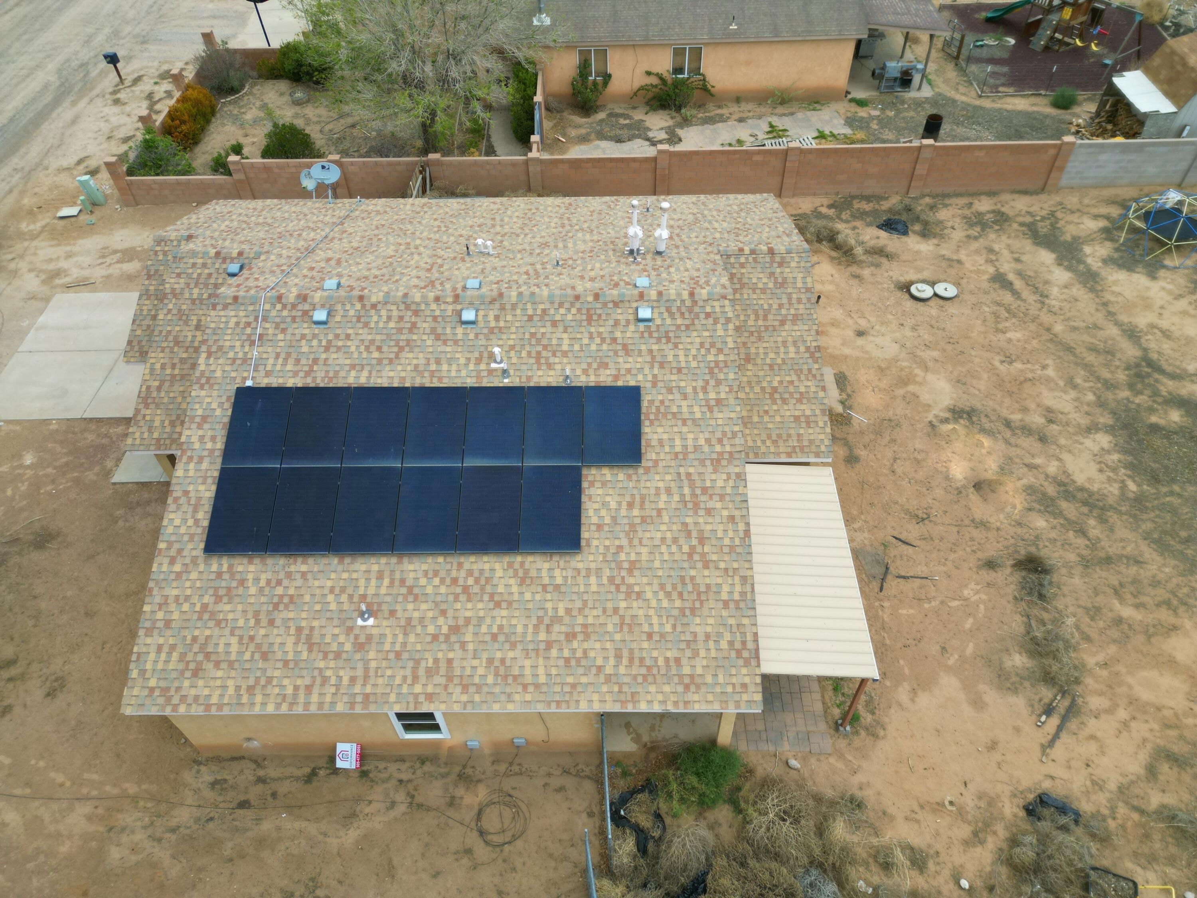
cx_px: 598
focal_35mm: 24
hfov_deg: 71.6
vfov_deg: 56.8
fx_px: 830
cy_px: 449
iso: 110
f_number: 1.7
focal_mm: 6.72
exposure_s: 1/1250
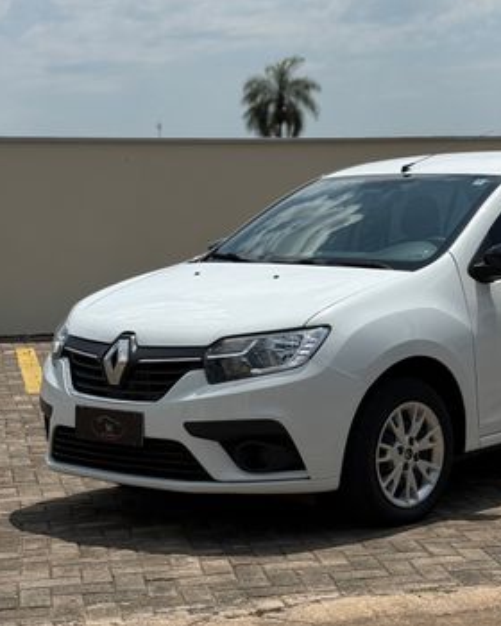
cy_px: 311
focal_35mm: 63
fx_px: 1168
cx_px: 413
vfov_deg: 30.0
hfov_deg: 23.8
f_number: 1.78
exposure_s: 1/11364
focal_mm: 6.76
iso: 50
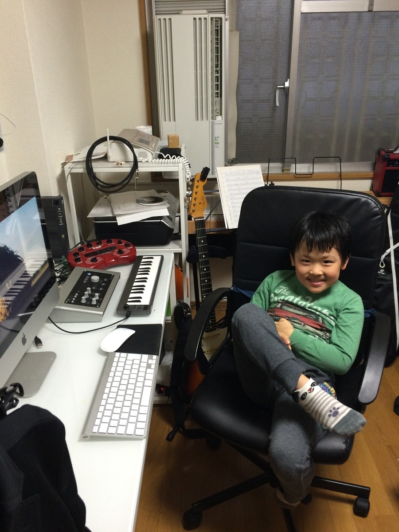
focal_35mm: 29
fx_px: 446
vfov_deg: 61.7
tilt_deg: -25.6
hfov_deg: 48.2
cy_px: 266
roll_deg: +1.8
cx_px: 200
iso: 200
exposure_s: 1/30
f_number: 2.2
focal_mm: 4.15
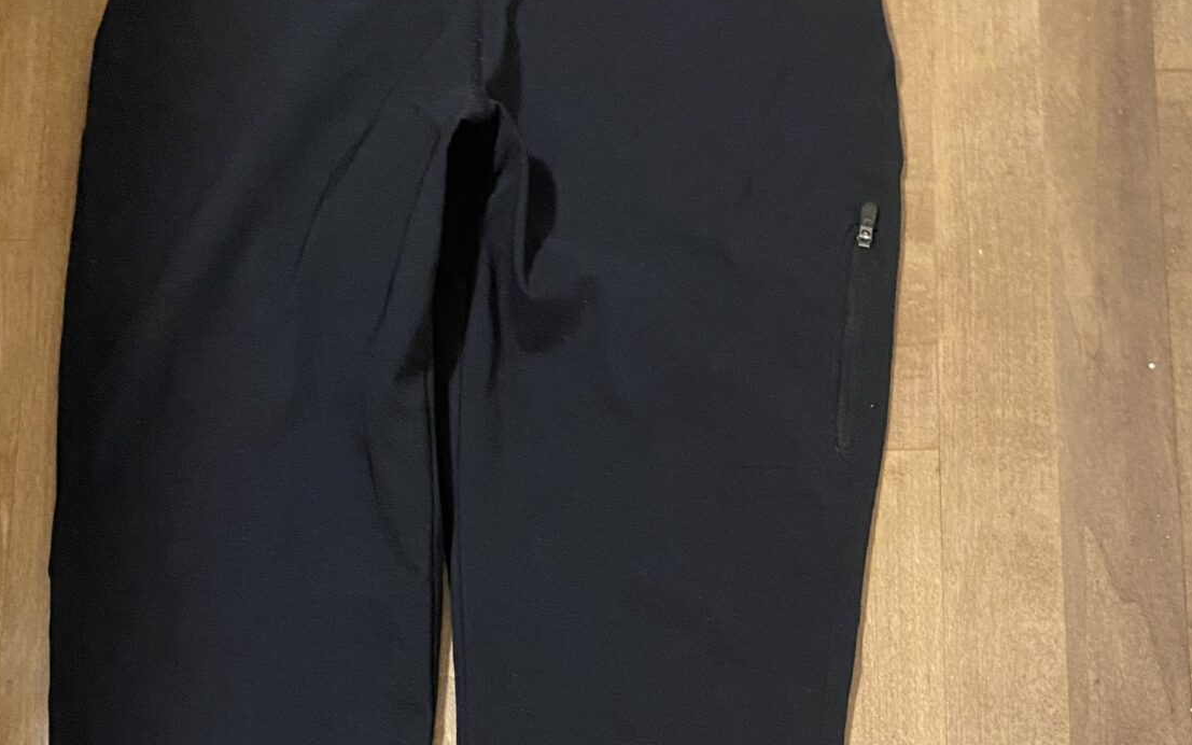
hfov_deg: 39.5
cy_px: 831
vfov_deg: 23.7
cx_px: 544
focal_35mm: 51
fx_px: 1657
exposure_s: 1/30
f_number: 1.8
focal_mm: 4.25
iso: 800
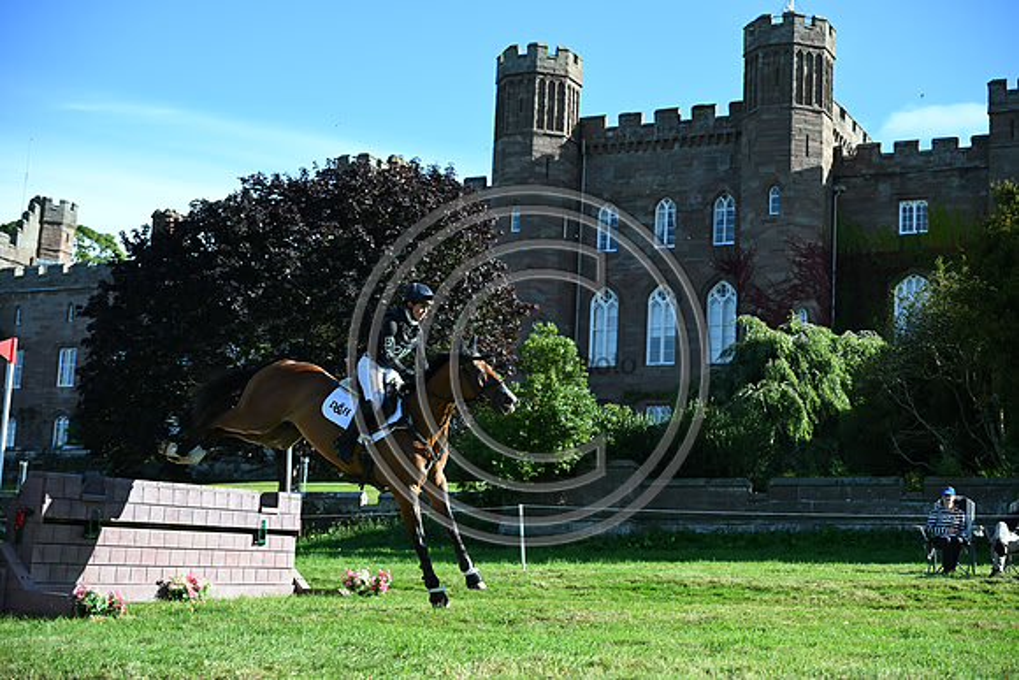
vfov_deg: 22.6
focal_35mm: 60
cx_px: 510
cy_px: 340
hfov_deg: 33.4
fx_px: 1699
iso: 320
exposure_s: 1/1250
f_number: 4
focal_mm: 60
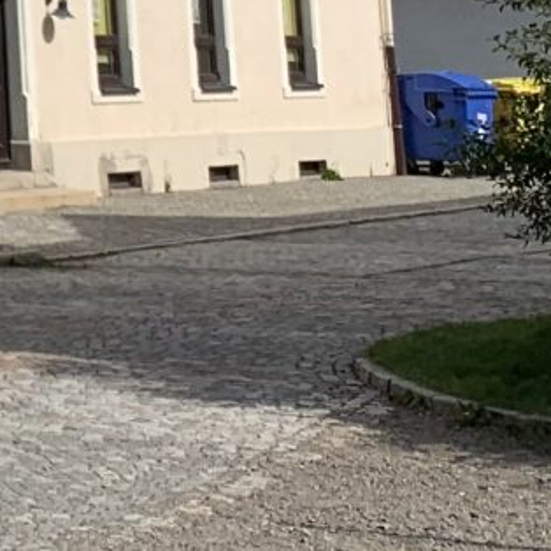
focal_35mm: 150
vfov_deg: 11.0
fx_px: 2701
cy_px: -402
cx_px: -997
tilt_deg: +7.8
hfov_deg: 9.6
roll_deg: -0.5
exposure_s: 1/3521
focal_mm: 4.25
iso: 25
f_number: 1.8
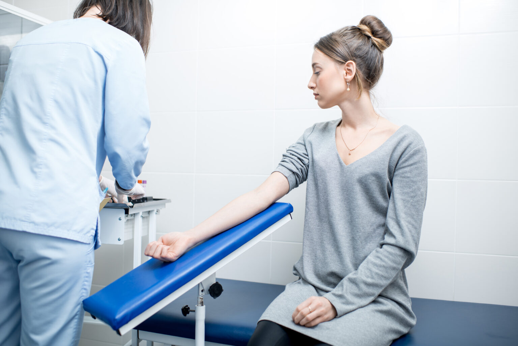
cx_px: 259
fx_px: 504
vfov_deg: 37.9
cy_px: 173
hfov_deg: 54.4
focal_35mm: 35
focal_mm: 35
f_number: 2.2
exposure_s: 1/160
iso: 250
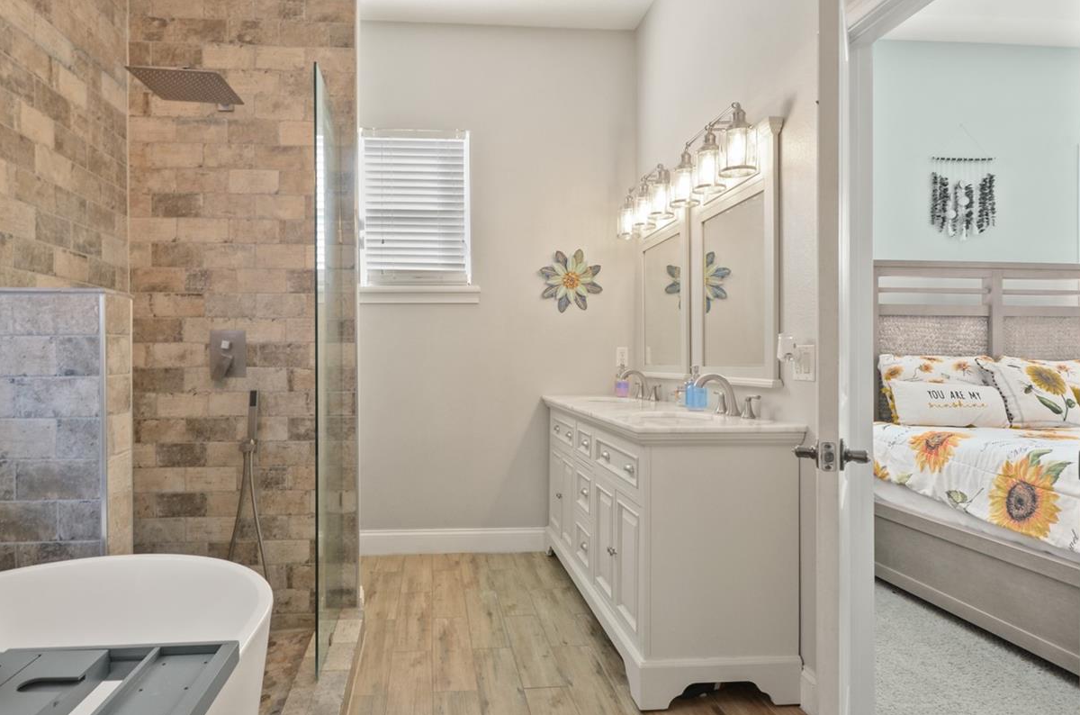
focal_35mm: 20
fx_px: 599
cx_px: 473
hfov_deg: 83.7
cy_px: 361
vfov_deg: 61.7
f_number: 8
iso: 250
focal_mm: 10
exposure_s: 1/2.5
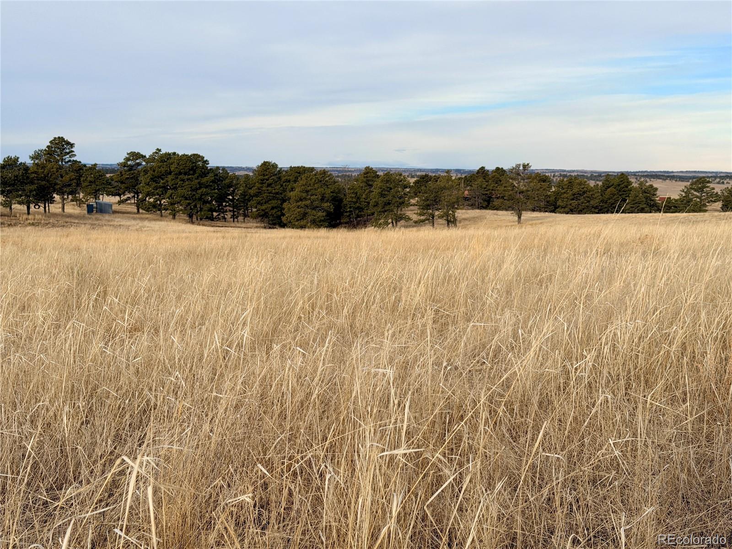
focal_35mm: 48
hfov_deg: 39.7
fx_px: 1015
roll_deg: -0.7
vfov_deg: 30.3
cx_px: 366
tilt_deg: -6.0
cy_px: 274
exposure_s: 1/3226
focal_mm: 6.76
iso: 64
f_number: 1.78
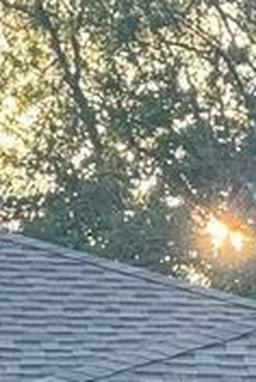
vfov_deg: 6.9
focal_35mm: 290
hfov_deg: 4.8
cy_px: 749
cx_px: 76
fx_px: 3081
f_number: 1.78
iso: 64
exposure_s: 1/522
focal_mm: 6.76
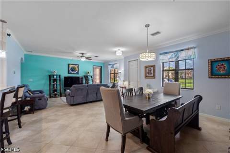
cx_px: 115
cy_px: 76
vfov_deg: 81.2
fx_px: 89
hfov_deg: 104.3
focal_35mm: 14
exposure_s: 1/2.5
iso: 250
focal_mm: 14
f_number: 8
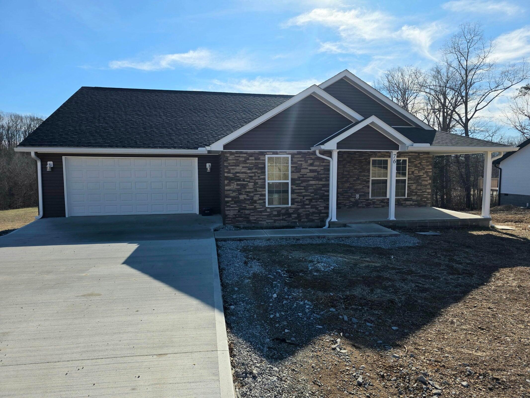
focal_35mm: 23
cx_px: 265
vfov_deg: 58.9
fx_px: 352
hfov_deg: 73.9
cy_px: 199
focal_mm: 6.3
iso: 80
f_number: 1.7
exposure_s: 1/10000
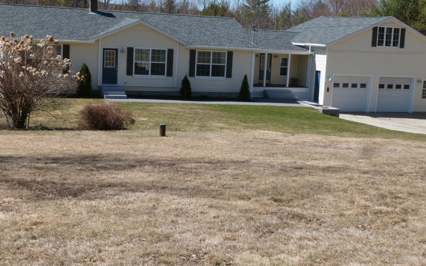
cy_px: 139
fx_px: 639
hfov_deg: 36.9
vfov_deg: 23.5
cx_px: 218
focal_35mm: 55
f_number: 4.5
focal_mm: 8
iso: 100
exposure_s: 1/500
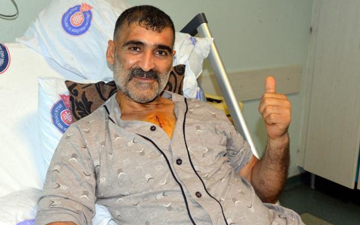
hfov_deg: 42.6
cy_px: 114
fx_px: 461
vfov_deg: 27.4
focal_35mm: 47
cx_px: 173
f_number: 9
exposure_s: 1/200
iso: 5000
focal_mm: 44
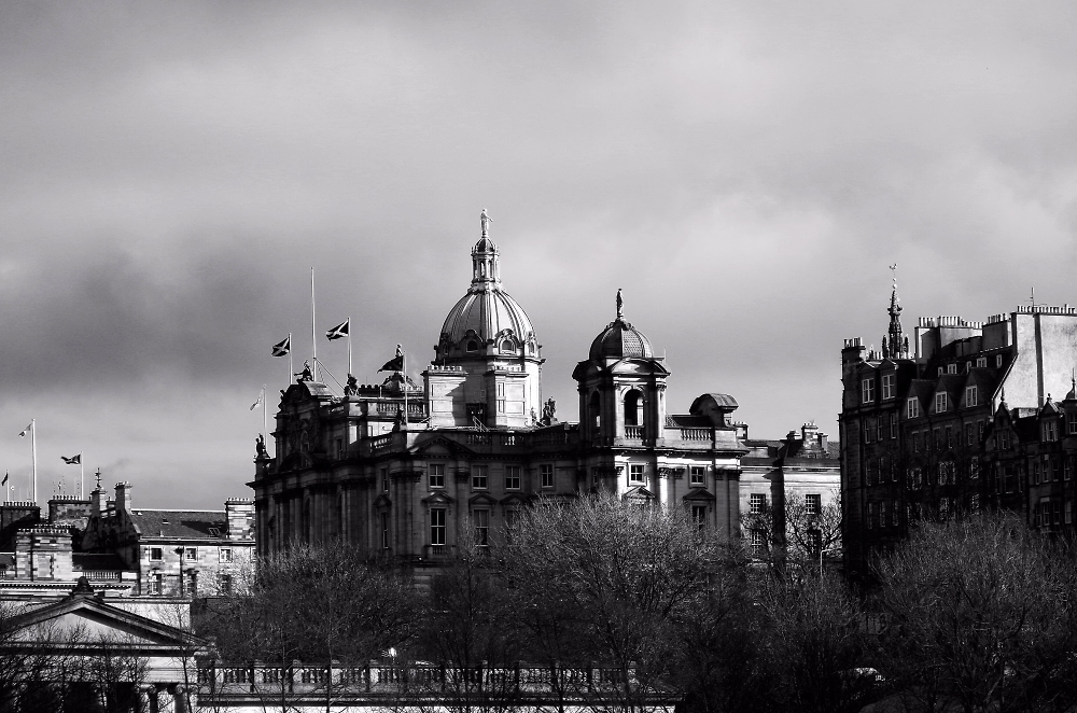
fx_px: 5373
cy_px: 356
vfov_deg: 7.6
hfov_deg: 11.4
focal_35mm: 180
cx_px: 538
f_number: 9
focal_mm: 120
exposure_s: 1/400
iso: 100
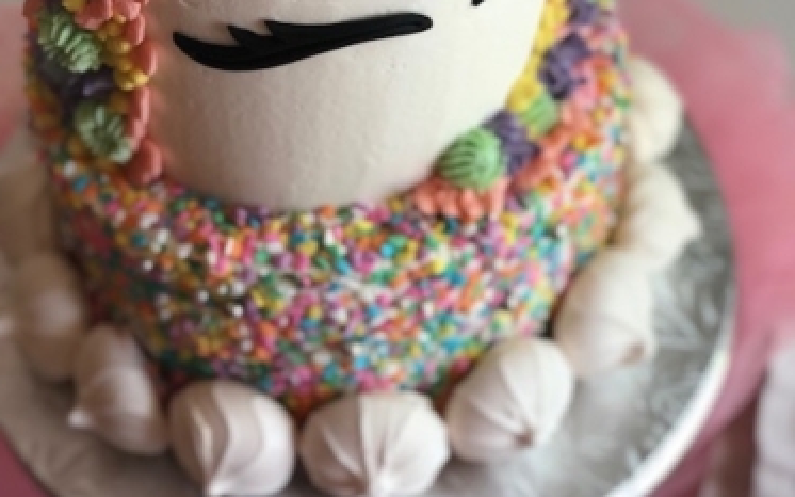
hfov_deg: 25.5
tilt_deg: -45.4
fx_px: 1755
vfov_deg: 15.9
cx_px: 398
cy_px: 38
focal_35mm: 81
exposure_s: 1/60
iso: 200
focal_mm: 6.6
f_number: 2.8
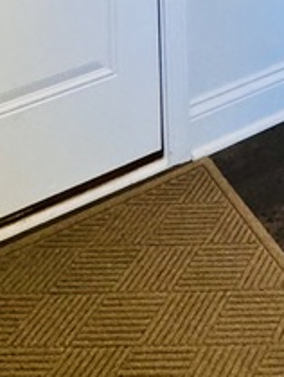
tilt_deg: +0.1
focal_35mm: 72
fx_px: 786
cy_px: -397
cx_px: 270
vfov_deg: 17.8
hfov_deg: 20.0
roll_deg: +1.1
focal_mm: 2.22
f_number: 2.2
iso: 320
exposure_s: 1/120
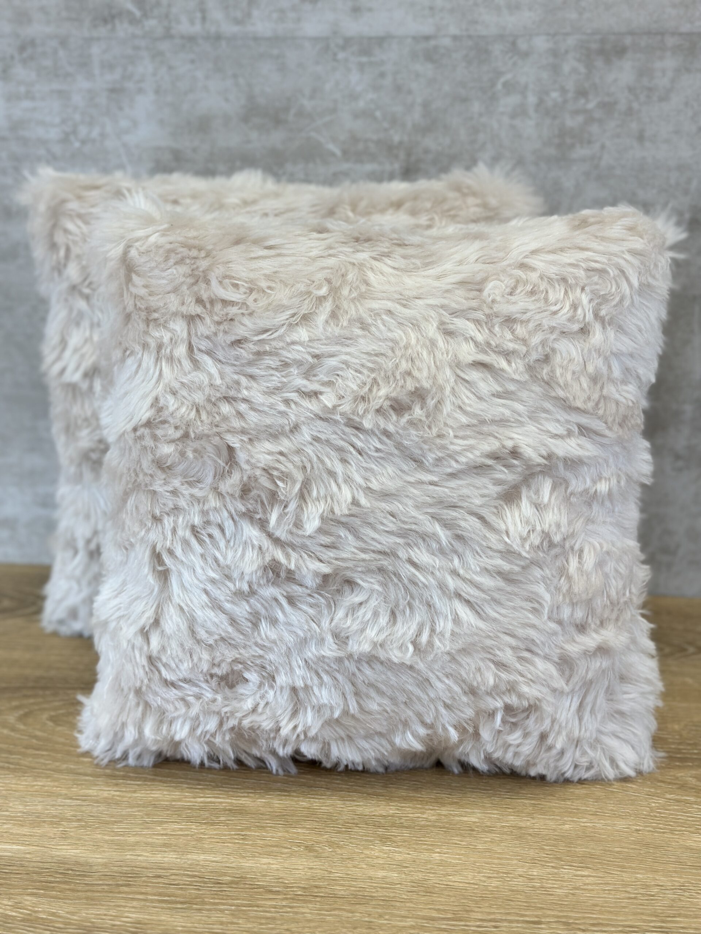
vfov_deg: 39.7
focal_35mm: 48
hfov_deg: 30.3
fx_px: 1296
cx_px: 350
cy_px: 467
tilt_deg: -18.8
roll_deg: +0.4
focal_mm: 6.86
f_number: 1.78
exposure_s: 1/238
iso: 80
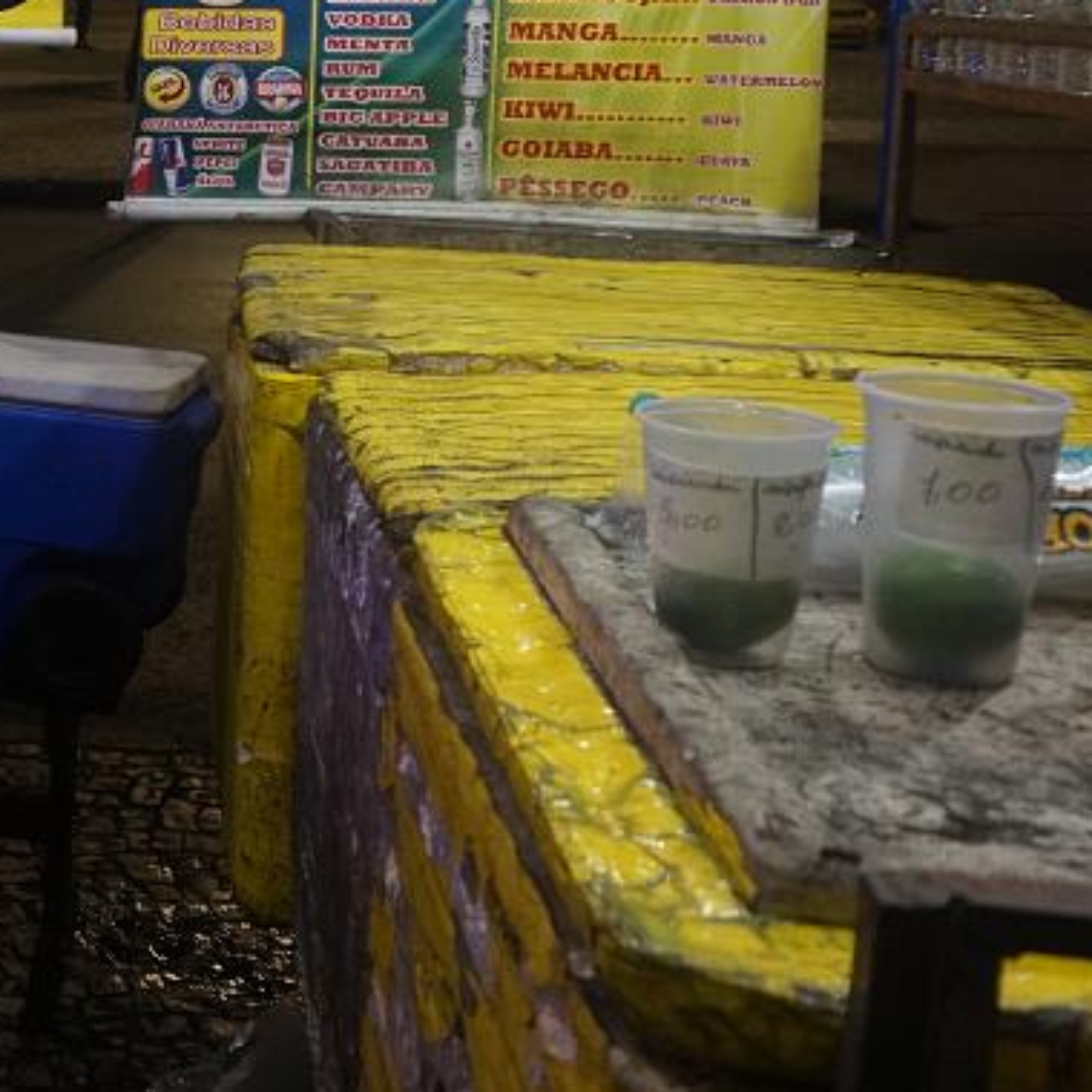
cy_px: 213
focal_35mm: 58
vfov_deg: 28.9
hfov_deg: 25.4
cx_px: -328
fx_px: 2070
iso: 640
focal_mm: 16
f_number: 4
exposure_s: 1/60
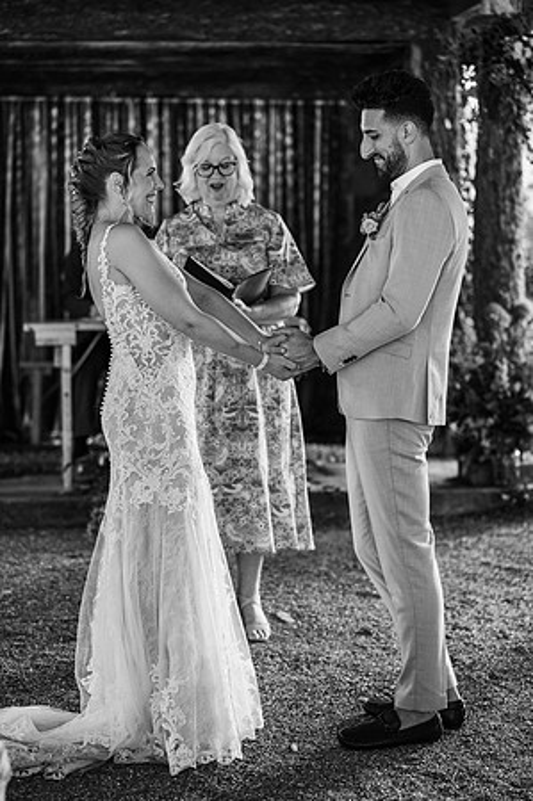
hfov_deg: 16.0
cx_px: 266
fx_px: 1892
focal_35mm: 85
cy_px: 400
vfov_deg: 23.9
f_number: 2.2
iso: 1000
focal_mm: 85
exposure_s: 1/200
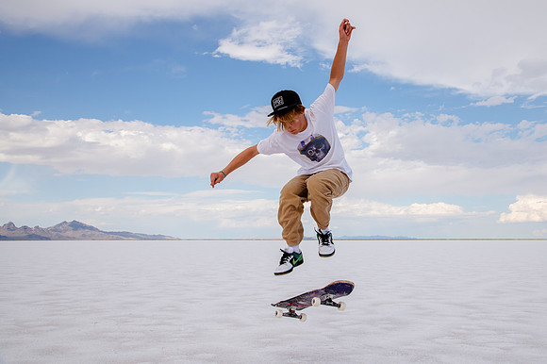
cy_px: 156
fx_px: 560
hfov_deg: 51.9
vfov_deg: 35.9
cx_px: 314
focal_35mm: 37
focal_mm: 32
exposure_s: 1/640
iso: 250
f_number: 8
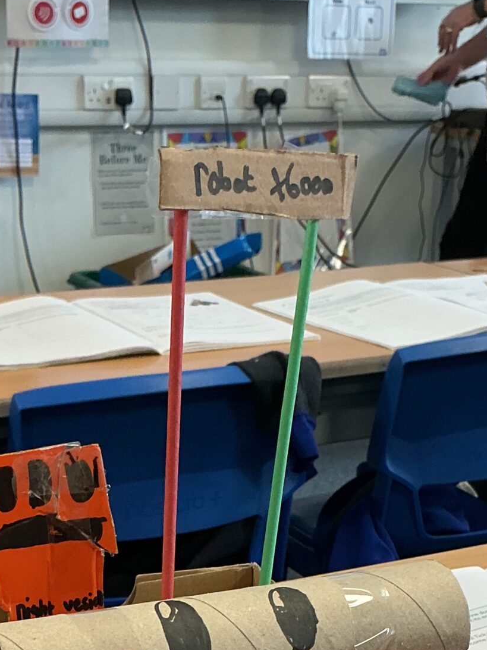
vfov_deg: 26.4
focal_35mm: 68
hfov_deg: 21.6
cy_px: 705
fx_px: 1276
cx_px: 232
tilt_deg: -29.0
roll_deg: -1.4
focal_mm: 3
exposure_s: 1/60
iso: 64
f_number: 1.8
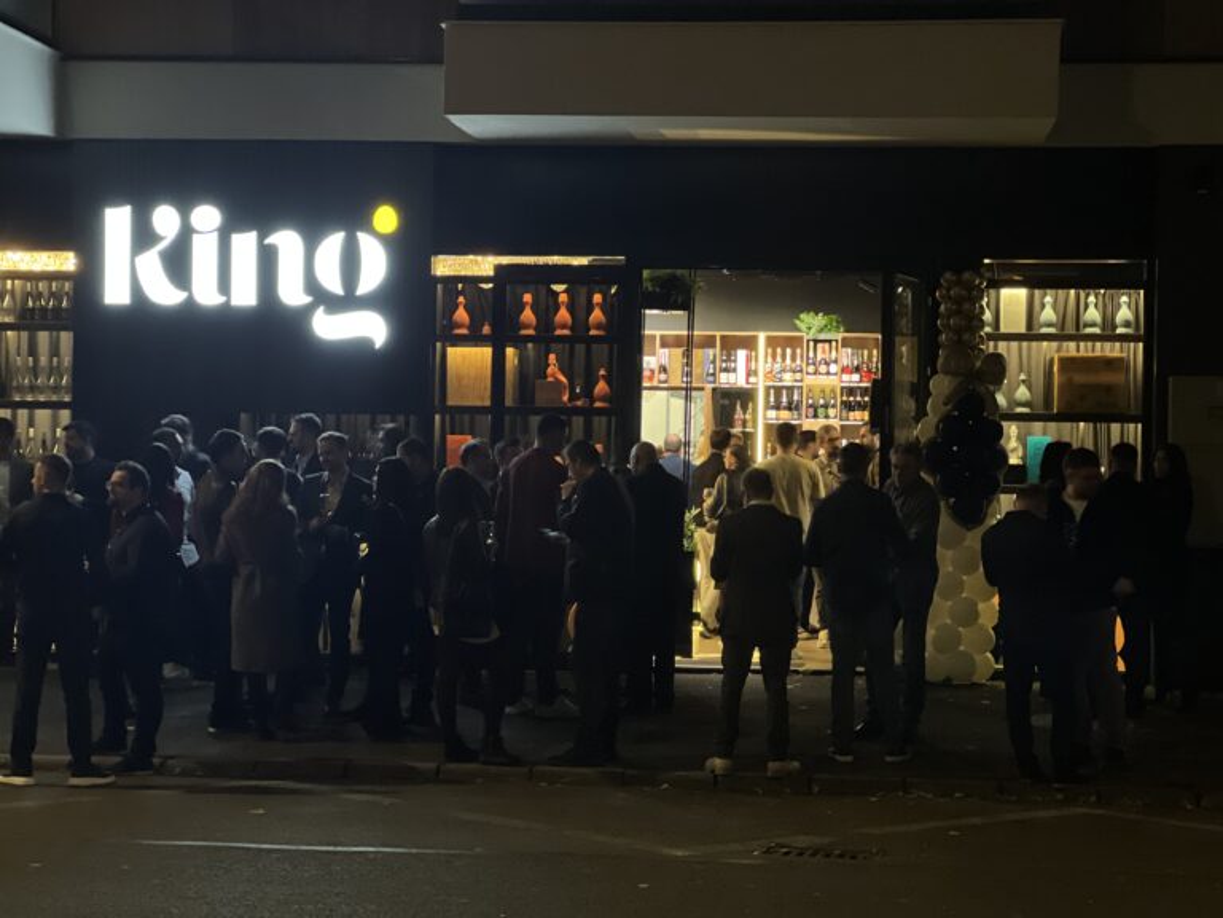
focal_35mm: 77
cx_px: 612
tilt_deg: +1.0
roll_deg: -1.0
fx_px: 2720
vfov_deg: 19.1
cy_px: 459
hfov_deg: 25.3
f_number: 2.8
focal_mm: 9
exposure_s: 1/31
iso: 400
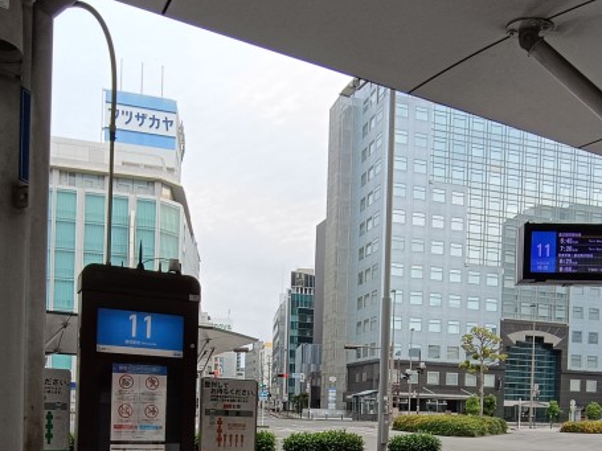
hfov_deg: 51.4
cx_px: 294
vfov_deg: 36.8
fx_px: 626
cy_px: 417
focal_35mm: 36
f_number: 2.2
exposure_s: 1/191
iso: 50
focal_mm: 1.66
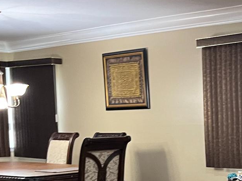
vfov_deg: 16.8
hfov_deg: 21.2
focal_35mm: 86
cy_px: 177
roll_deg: +0.6
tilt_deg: -4.7
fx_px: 601
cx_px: 292
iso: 320
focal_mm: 5.1
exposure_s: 1/60
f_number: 1.6
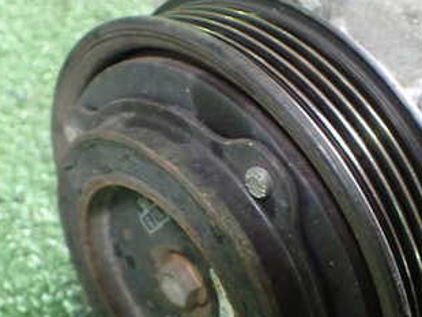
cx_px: 196
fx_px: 708
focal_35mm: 58
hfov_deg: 33.2
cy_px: 271
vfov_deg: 24.7
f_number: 2.3
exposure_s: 1/30
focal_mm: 5.4
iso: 800
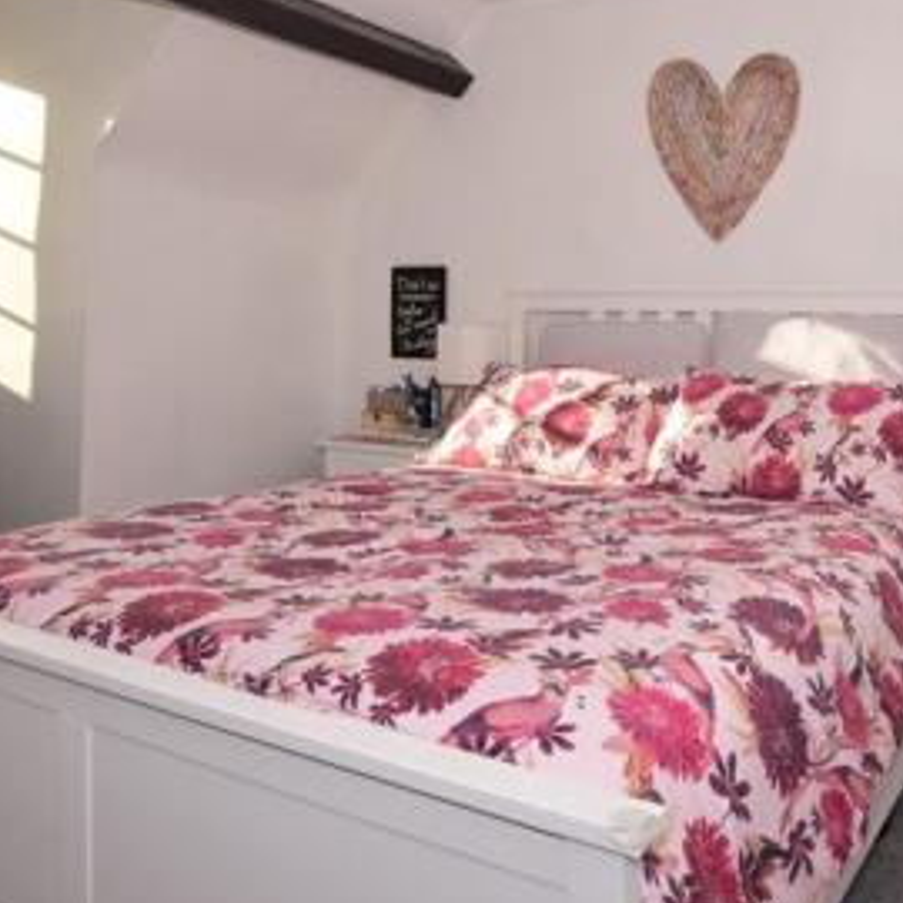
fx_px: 915
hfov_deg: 51.2
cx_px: 629
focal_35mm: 31
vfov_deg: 51.7
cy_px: 316
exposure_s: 1/200
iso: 400
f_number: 20
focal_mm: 10
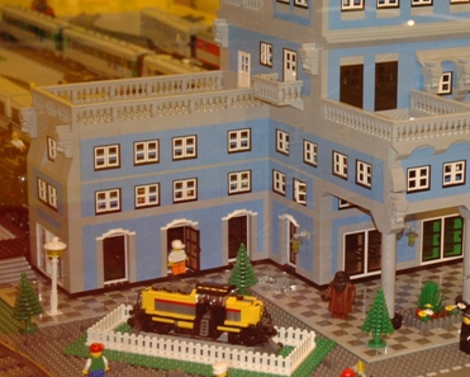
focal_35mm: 103
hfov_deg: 18.4
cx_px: 413
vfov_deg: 14.9
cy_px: 142
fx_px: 1433
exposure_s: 1/100
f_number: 4.2
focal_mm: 34
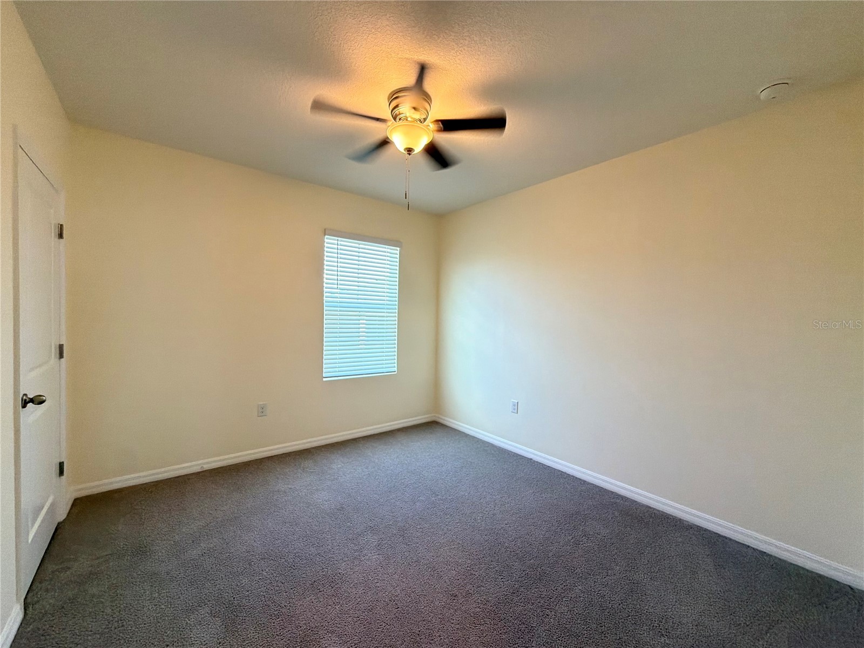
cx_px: 432
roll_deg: -1.3
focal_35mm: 14
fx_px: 349
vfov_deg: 85.7
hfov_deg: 102.1
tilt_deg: -1.6
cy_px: 324
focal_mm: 2.22
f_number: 2.2
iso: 200
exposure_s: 1/60
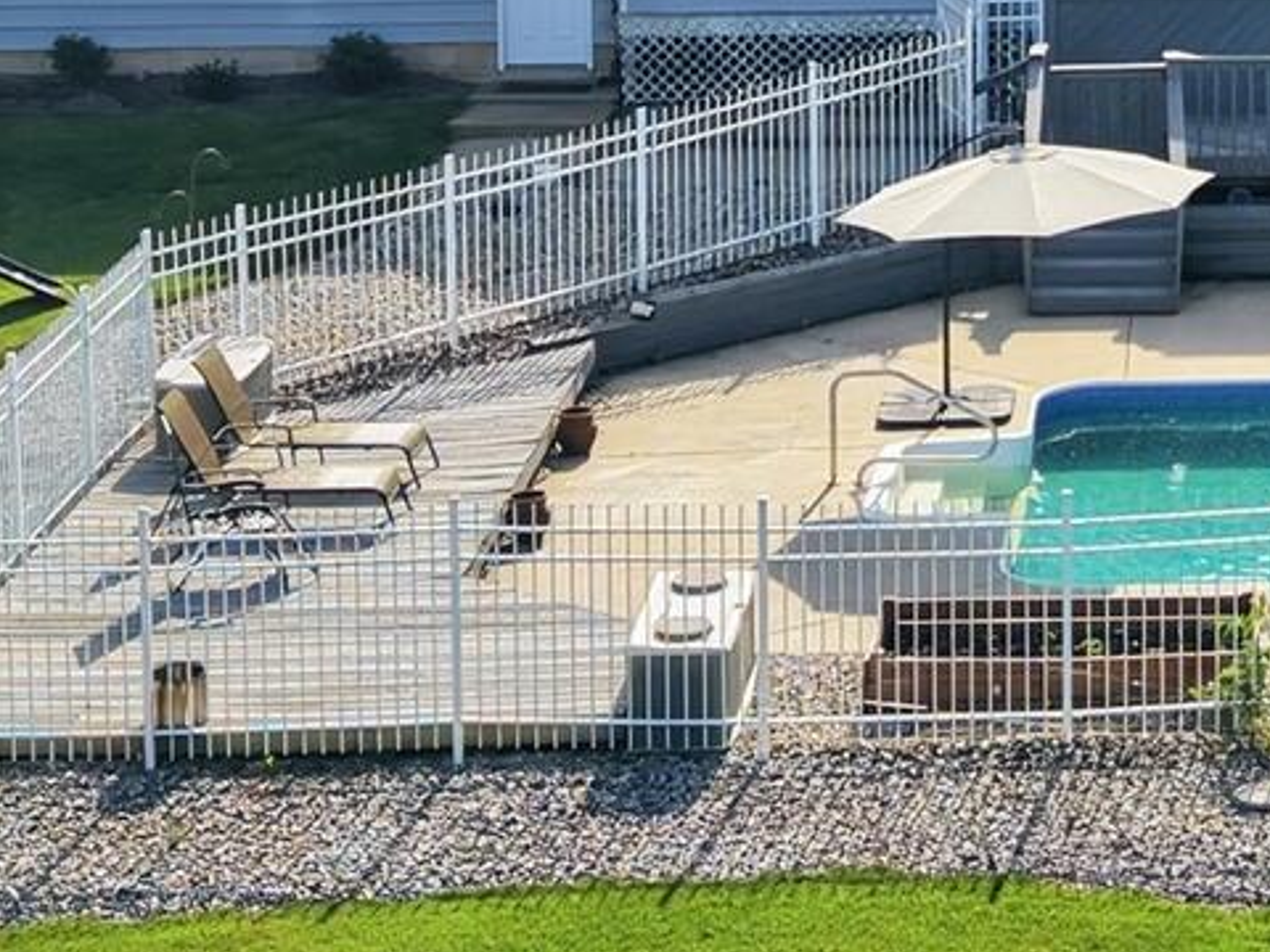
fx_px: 4586
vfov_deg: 11.5
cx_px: 1482
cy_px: -292
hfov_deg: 15.3
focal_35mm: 125
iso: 400
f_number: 1.8
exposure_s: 1/3000
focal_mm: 8.7
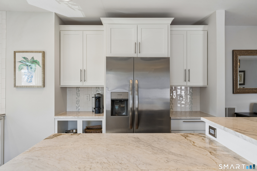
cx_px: 128
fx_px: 171
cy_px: 86
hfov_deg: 73.7
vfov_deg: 53.1
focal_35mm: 24
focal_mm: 24
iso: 400
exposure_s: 1/10
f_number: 13
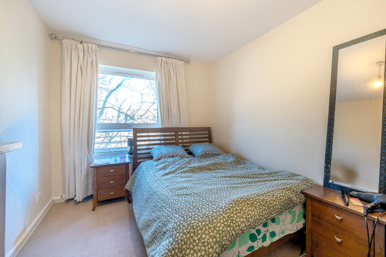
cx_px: 193
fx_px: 150
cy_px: 128
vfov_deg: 81.2
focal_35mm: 14
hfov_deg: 104.2
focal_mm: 14
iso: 320
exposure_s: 1/13
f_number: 9
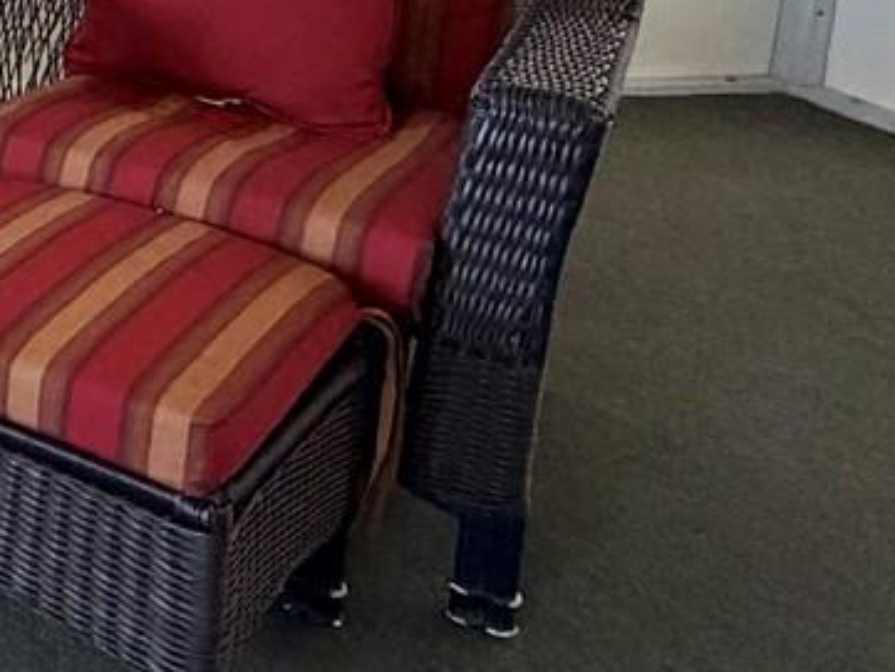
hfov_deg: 22.5
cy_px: -156
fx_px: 1604
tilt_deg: -10.4
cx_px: -600
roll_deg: +0.8
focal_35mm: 62
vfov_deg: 21.7
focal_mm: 2.22
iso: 320
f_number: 2.2
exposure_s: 1/121
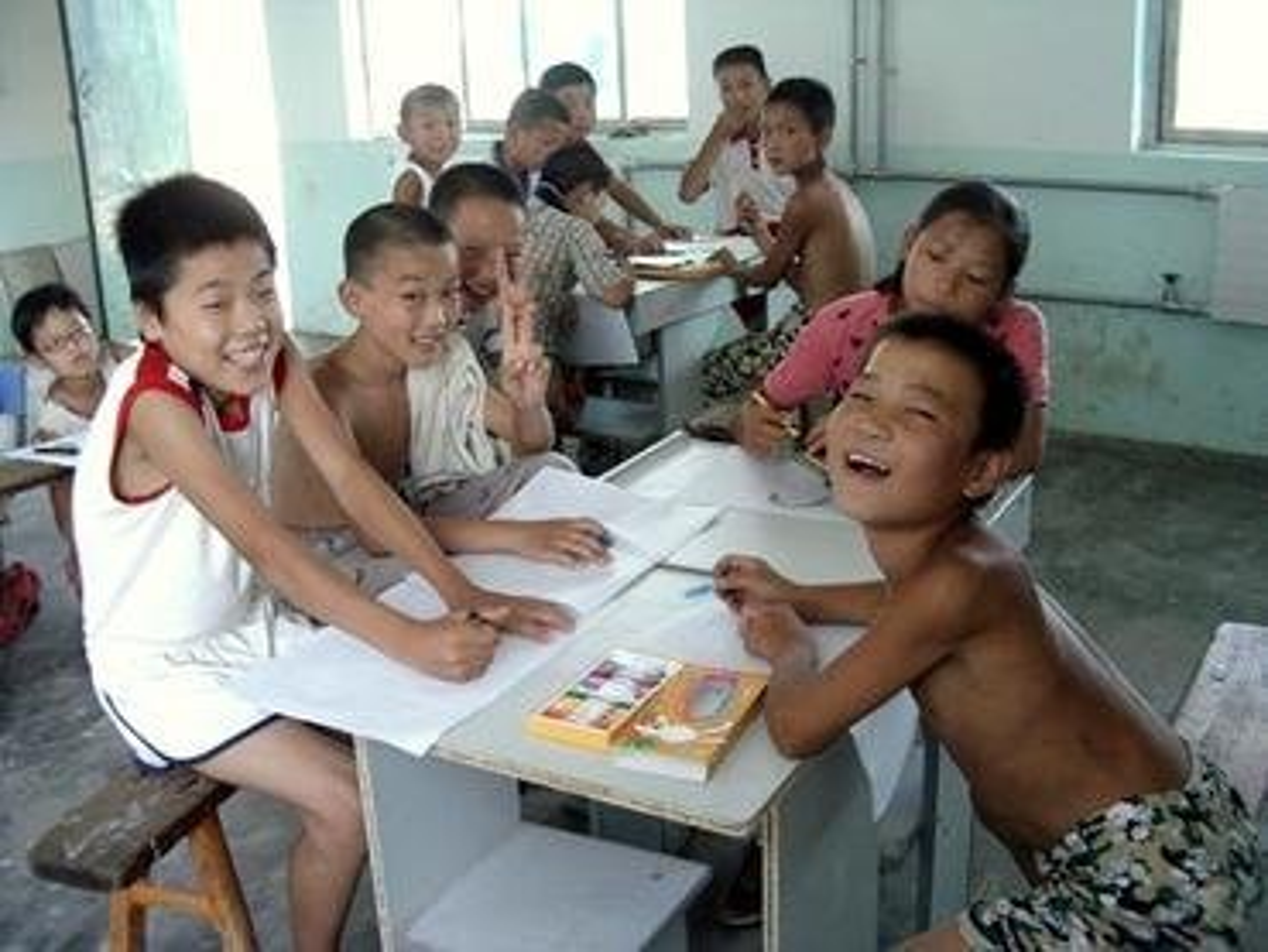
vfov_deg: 37.8
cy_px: 476
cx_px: 634
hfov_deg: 48.9
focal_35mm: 38
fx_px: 1393
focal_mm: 5.8
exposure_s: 1/80
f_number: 2.6
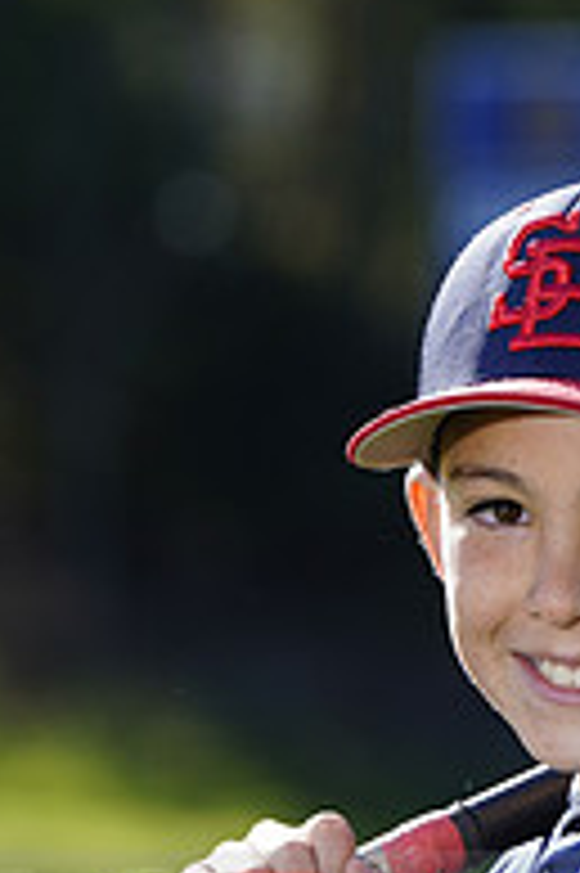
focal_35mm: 563
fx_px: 13629
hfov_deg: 2.4
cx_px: 708
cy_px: 914
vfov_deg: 3.7
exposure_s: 1/250
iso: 100
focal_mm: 188
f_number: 5
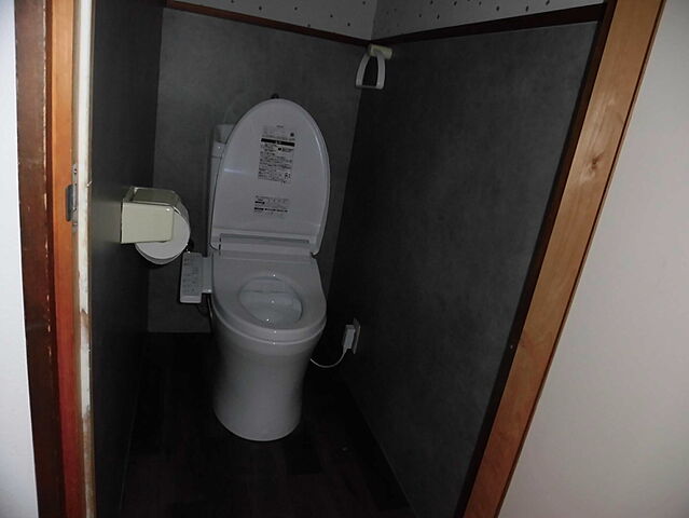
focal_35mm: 24
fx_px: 478
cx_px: 344
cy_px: 259
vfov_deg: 56.9
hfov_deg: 71.6
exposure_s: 1/15
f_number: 3.1
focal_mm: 4.3
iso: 250
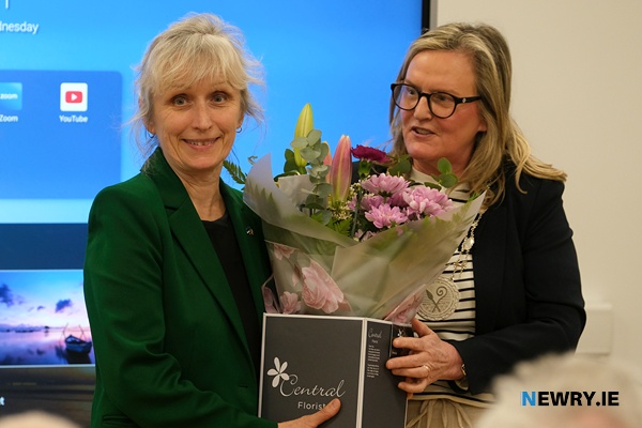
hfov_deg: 14.4
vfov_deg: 9.7
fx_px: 2532
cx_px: 321
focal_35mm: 142
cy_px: 214
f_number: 3.2
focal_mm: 94.5
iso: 1250
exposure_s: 1/200
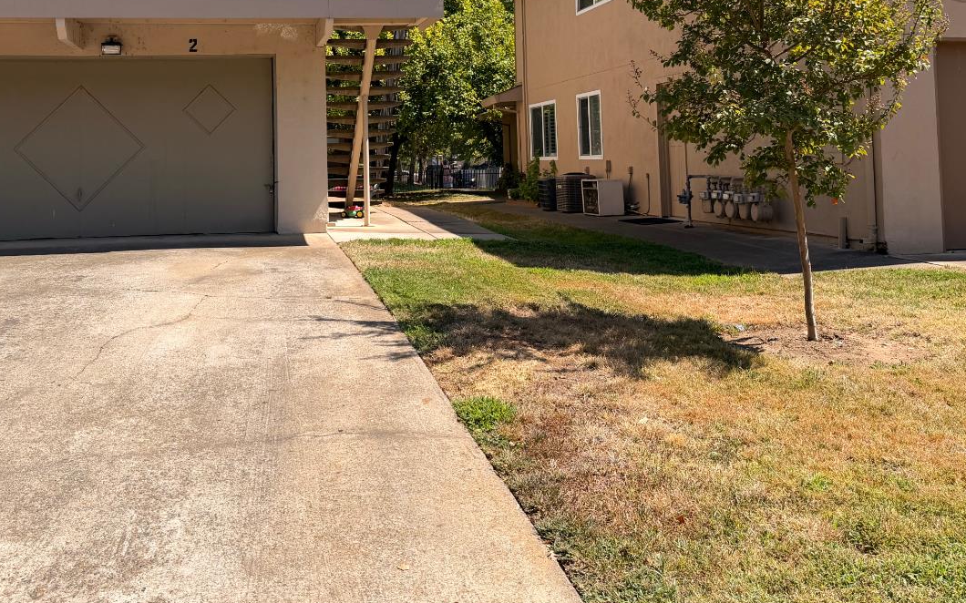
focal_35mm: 36
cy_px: 105
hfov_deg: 53.3
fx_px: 948
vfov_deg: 34.1
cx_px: 355
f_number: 1.78
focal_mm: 6.76
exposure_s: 1/3584
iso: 80
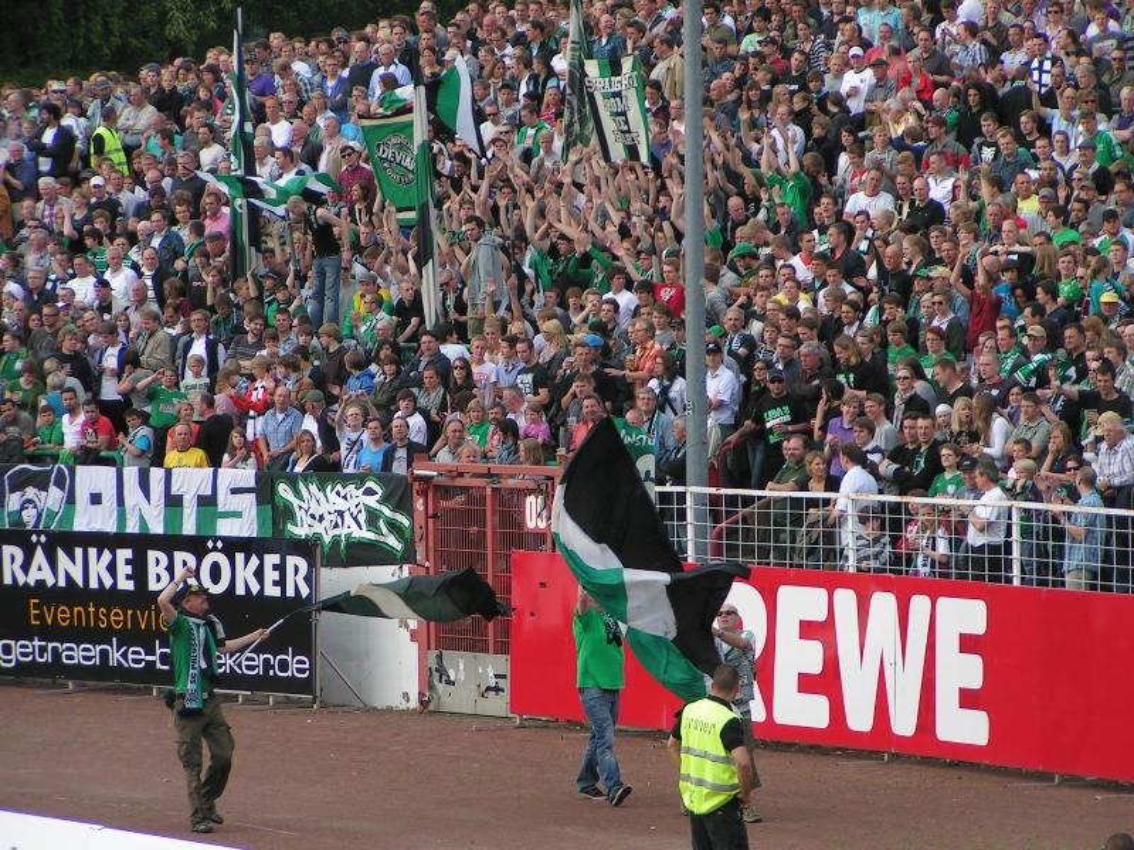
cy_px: 425
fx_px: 6748
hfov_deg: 9.6
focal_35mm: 206
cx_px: 567
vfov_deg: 7.2
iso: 50
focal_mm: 31.5
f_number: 3.5
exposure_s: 1/250
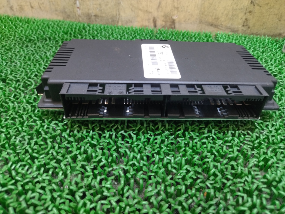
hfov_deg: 65.3
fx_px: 222
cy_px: 107
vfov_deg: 51.4
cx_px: 142
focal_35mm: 27
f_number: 1.79
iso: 119
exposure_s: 1/33
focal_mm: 4.74
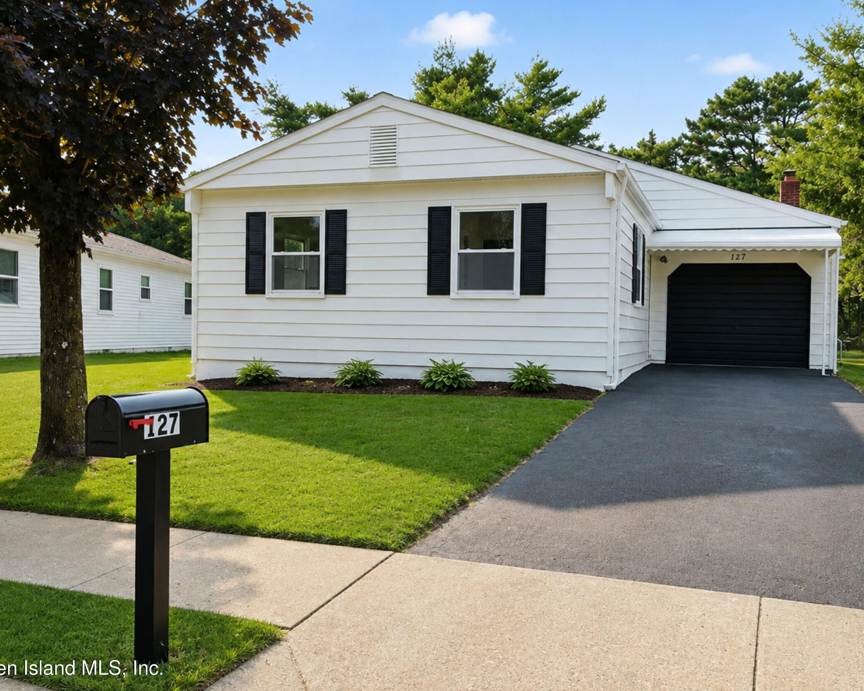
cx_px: 424
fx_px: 793
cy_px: 348
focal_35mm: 31
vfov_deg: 47.1
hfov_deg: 57.2
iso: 250
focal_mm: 18
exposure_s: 1/100
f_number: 10
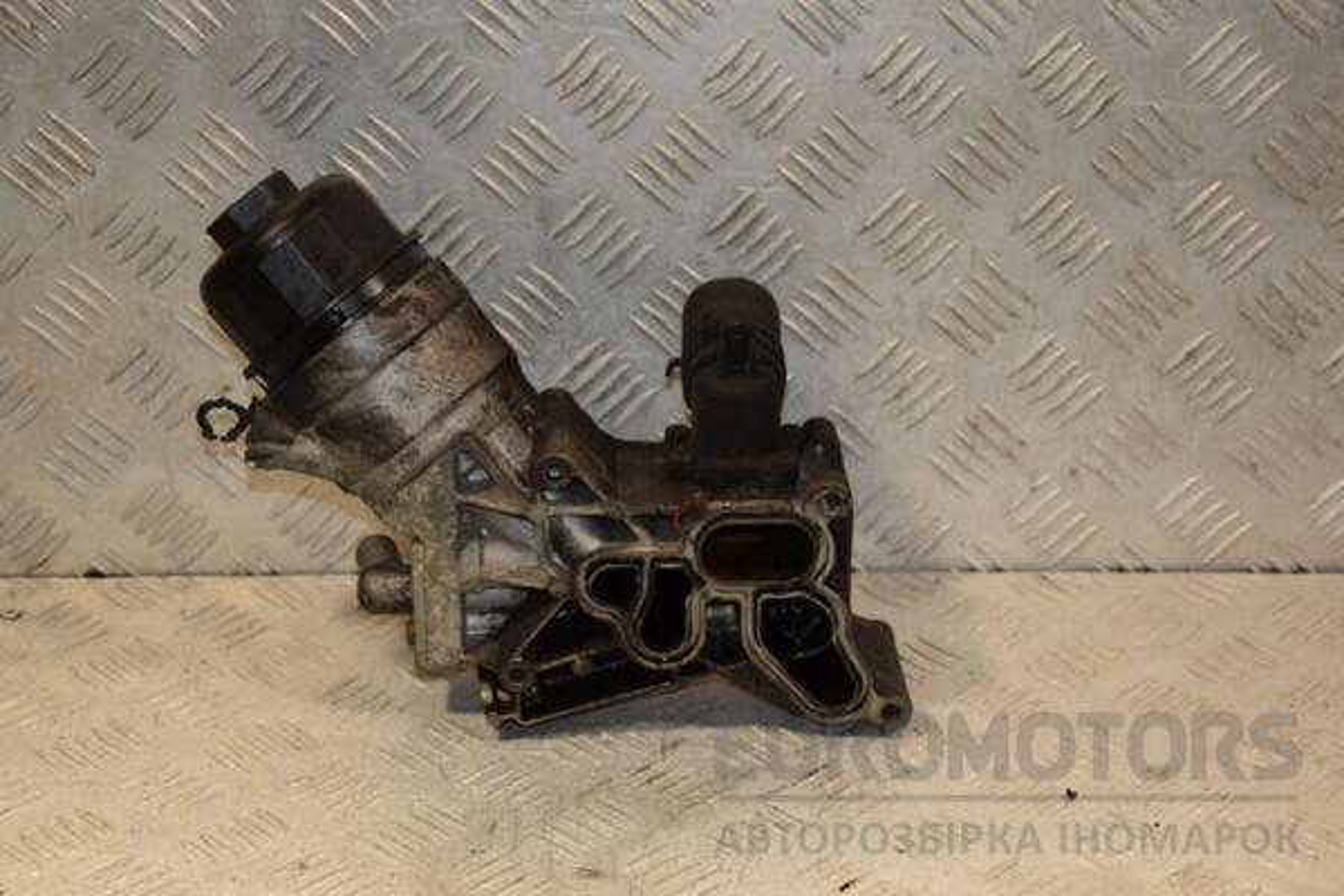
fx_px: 2912
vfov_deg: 17.5
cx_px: 672
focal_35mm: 78
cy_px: 448
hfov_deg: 26.0
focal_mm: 52
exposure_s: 1/200
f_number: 5.6
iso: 800
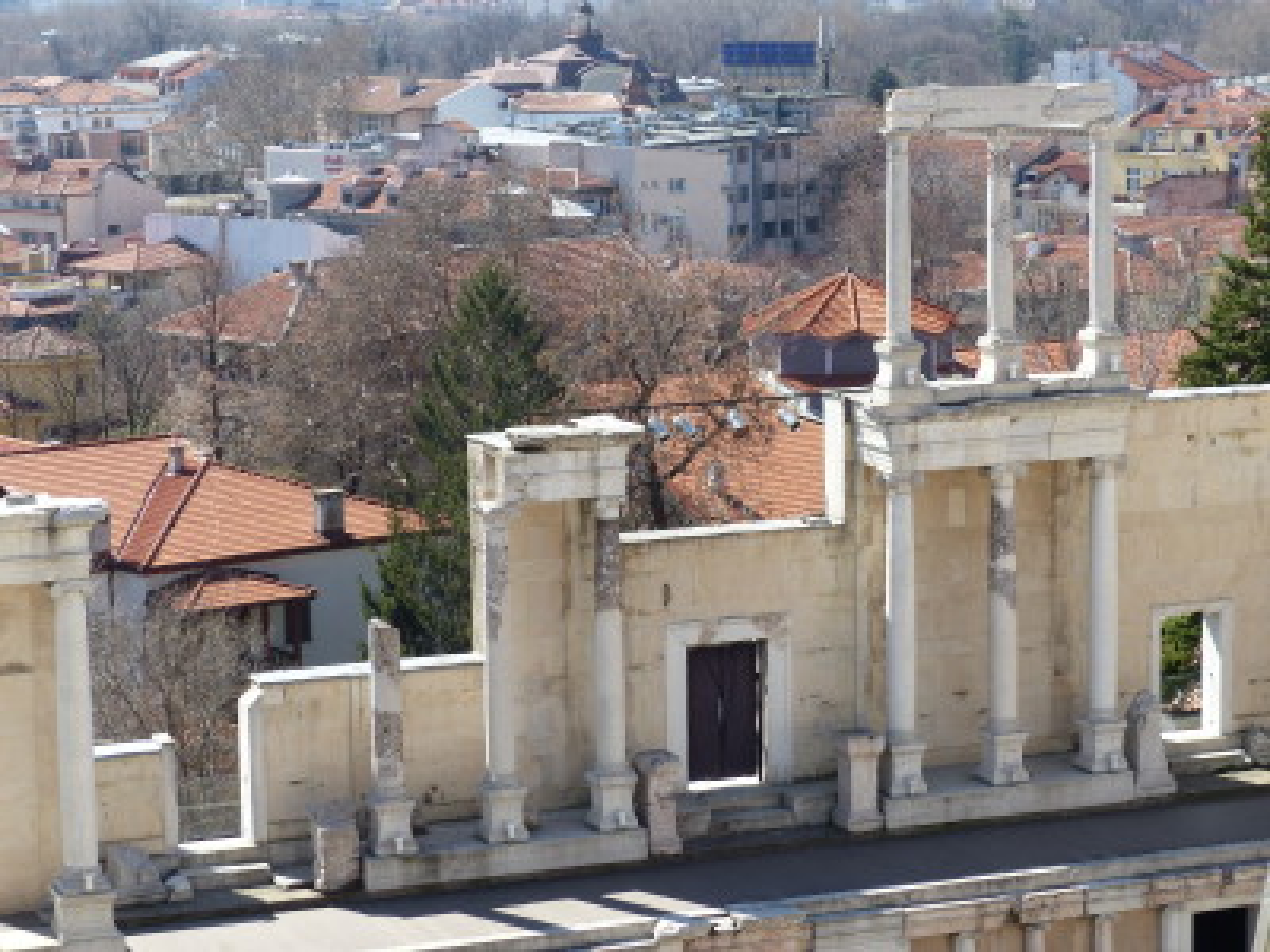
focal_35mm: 94
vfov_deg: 15.7
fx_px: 3449
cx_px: 635
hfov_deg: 20.9
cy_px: 476
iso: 100
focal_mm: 16.9
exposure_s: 1/500
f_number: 4
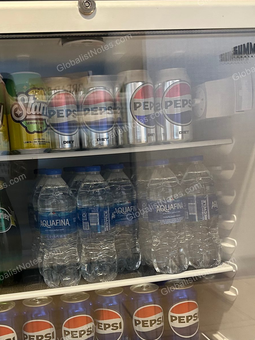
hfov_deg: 33.5
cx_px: 103
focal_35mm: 43
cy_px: 232
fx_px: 422
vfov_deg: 43.1
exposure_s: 1/60
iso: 500
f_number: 1.78
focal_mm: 6.86
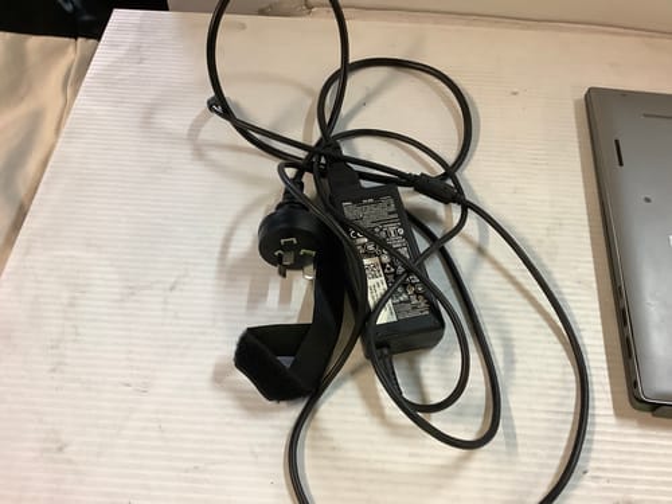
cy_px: 252
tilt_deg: -55.6
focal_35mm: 31
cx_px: 336
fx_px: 602
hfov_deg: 58.4
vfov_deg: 45.4
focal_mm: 3.3
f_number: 2.4
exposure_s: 1/50
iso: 160
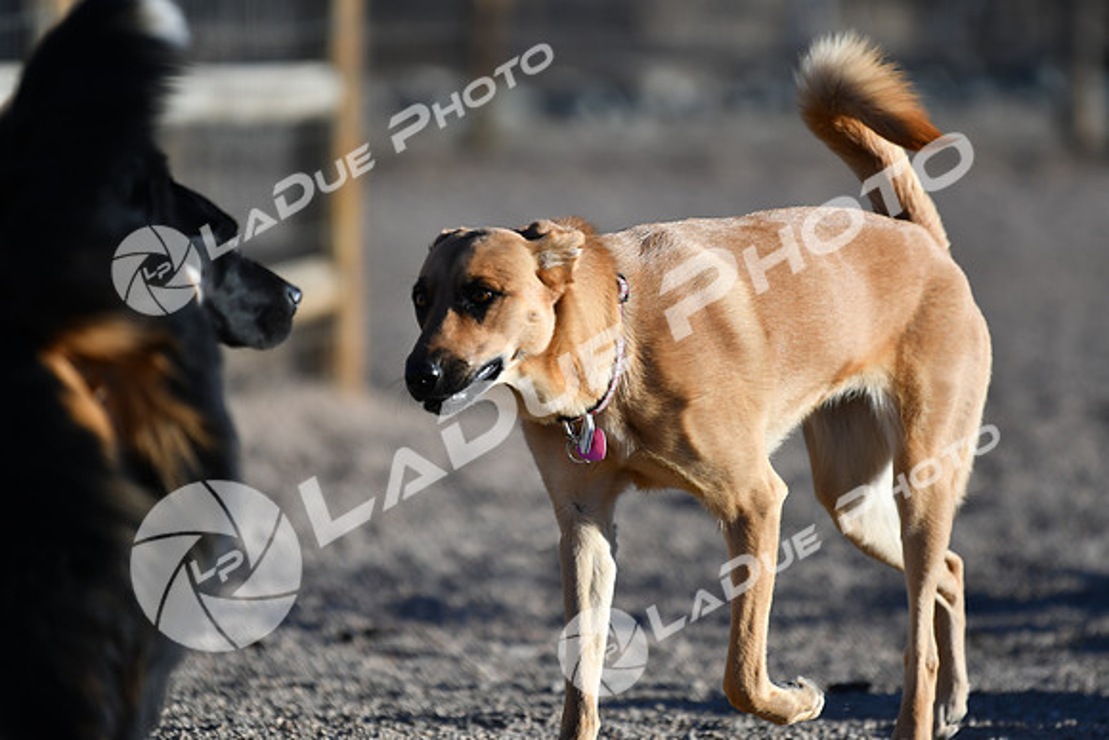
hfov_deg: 6.9
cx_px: 554
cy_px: 370
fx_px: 9243
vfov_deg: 4.6
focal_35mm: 300
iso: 180
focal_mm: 200
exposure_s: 1/4000
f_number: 2.8
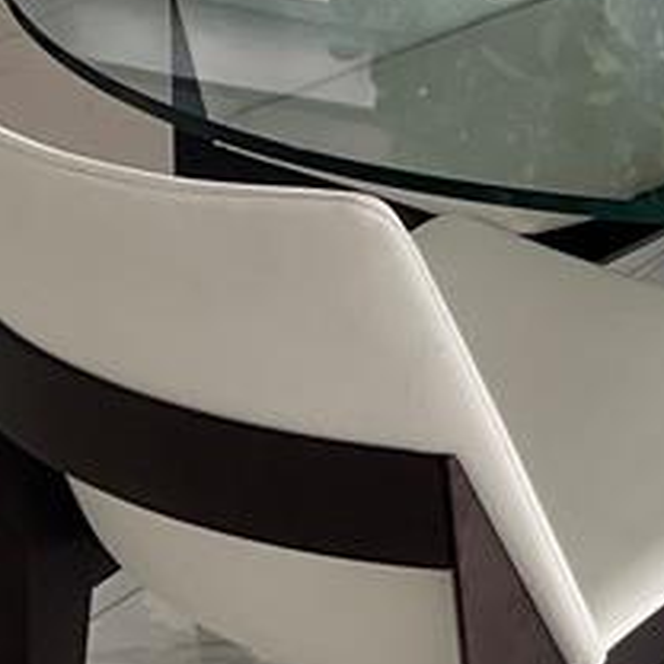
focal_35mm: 126
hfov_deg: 12.7
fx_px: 2734
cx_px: 1172
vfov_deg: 13.4
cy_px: -153
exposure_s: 1/60
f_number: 1.8
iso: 40
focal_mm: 3
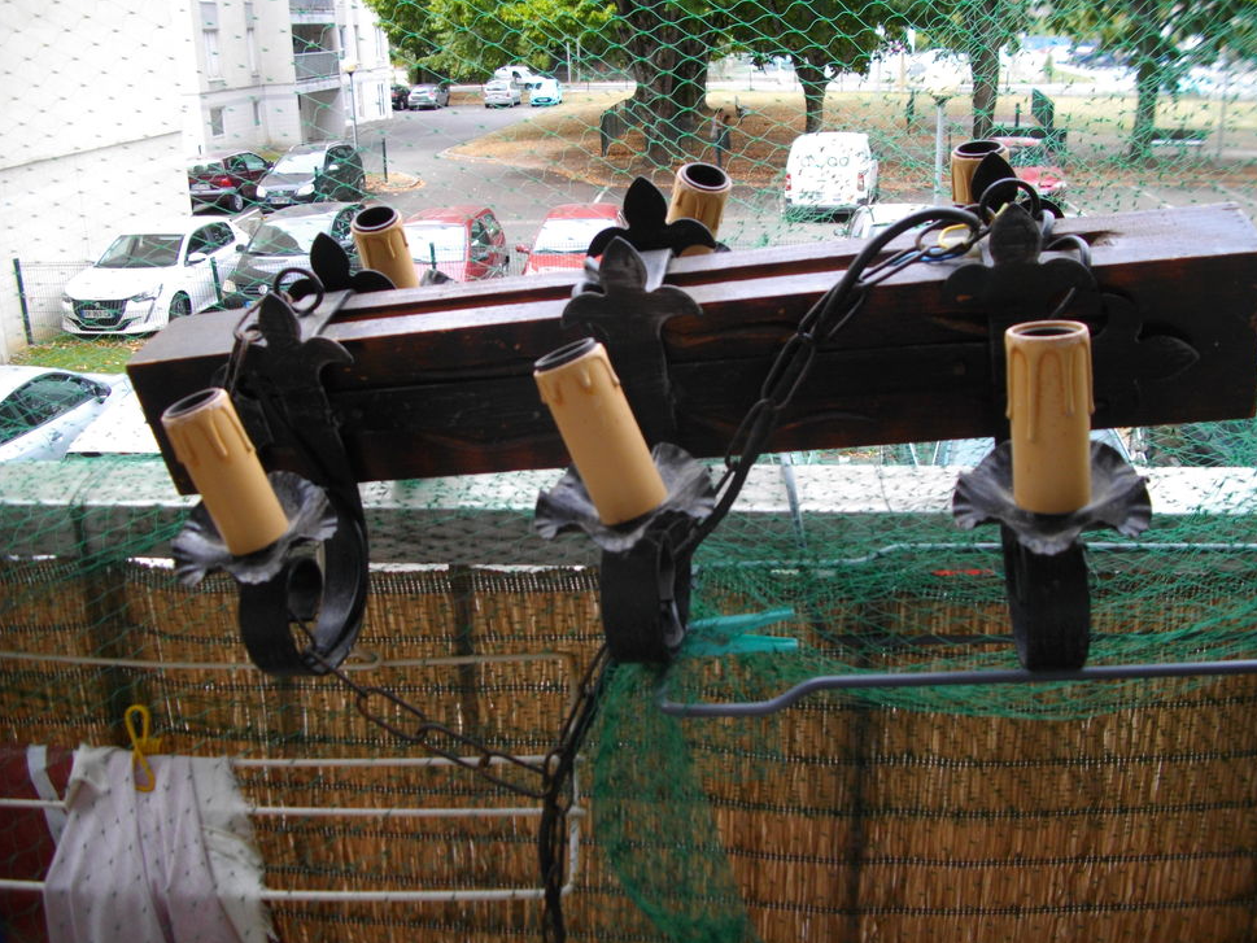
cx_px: 646
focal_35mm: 32
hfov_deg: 56.8
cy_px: 467
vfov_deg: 44.2
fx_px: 1162
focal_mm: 5.7
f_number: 2.9
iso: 100
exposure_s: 1/160
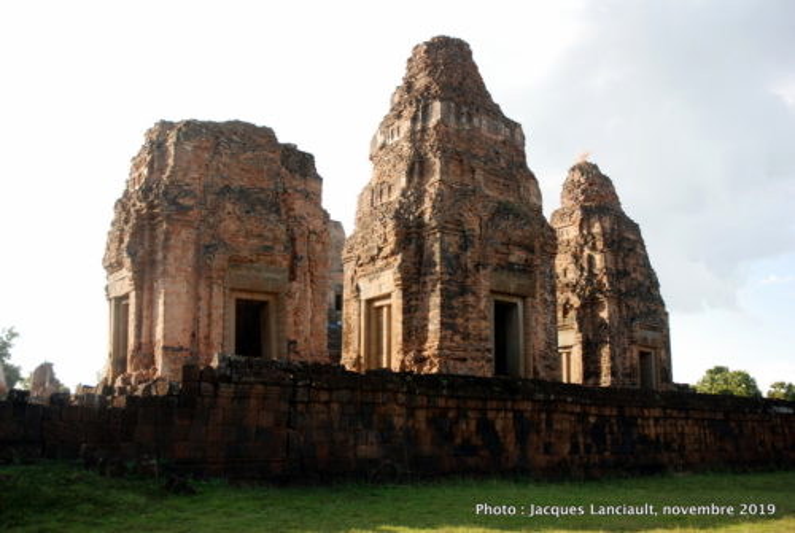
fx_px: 730
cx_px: 398
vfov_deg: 40.1
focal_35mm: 33
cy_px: 266
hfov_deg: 57.2
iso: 100
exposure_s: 1/125
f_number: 5.6
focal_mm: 22
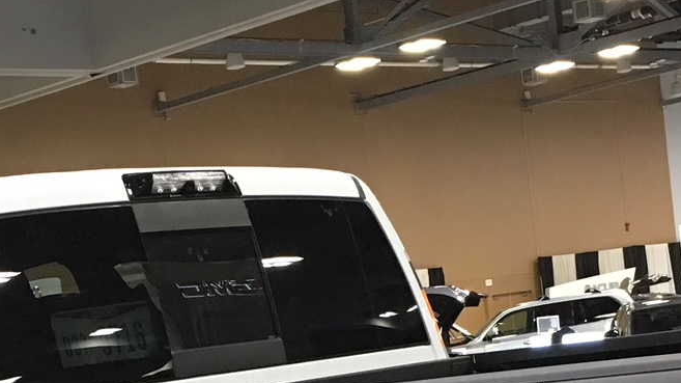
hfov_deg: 22.0
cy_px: 534
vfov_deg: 12.0
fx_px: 1751
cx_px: 295
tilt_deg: -6.3
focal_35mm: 97
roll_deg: +8.0
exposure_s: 1/30
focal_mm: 4.15
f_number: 2.2
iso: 200
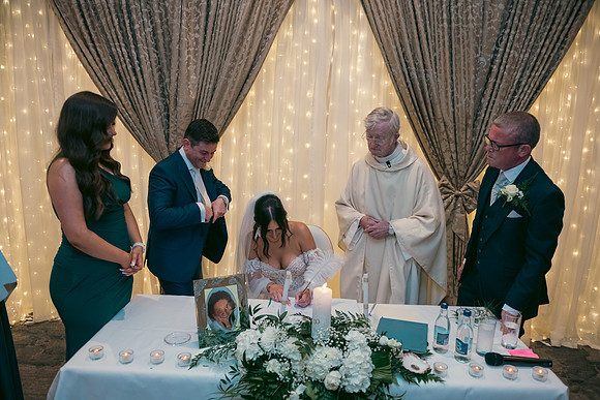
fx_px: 400
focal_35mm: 24
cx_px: 300
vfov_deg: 53.2
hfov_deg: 73.7
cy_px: 200
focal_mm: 24
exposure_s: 1/160
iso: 800
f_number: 3.5
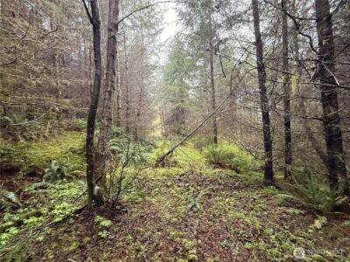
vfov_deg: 85.7
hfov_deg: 102.1
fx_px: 142
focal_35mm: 14
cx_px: 175
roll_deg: +2.8
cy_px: 131
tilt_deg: -6.0
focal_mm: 2.22
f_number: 2.2
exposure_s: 1/87
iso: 400
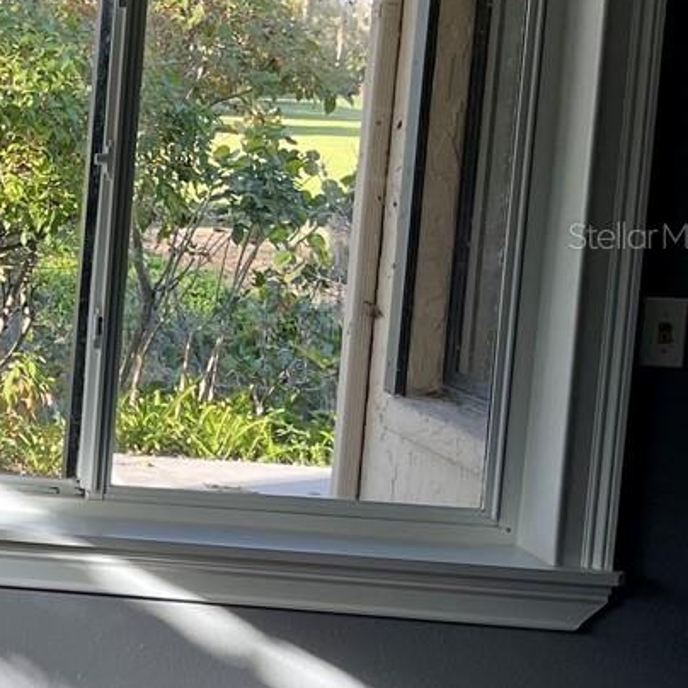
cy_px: 235
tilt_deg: -6.0
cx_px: -634
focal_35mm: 91
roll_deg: -2.4
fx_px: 2046
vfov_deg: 19.0
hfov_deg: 15.7
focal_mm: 5.1
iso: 40
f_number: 1.6
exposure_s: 1/237
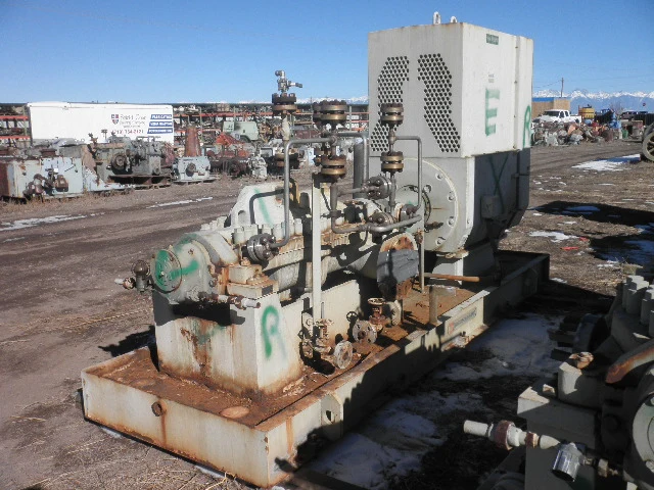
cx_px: 327
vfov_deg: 40.7
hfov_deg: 52.6
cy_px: 245
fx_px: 661
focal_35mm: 35
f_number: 9.1
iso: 64
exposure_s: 1/200
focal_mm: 6.1
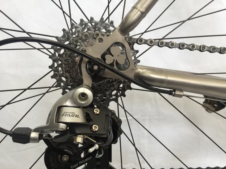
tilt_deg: -10.4
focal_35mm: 29
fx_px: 189
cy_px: 84
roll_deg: -1.2
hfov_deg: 61.7
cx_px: 113
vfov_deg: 48.2
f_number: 2.2
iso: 40
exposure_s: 1/100
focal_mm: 4.15
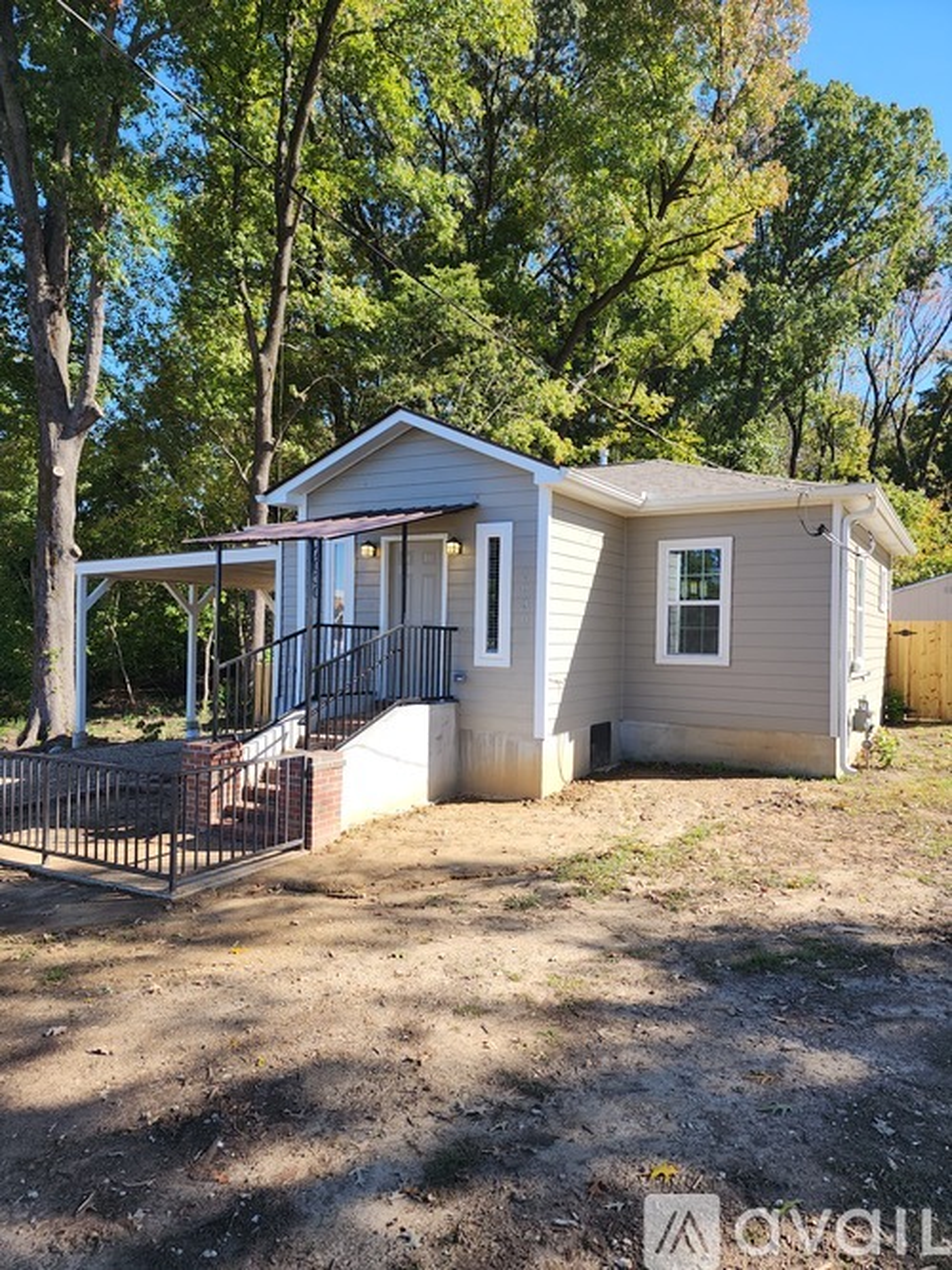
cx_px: 476
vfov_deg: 73.9
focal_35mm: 23
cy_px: 635
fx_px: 844
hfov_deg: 58.9
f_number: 1.8
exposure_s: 1/414
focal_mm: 6.4
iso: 12
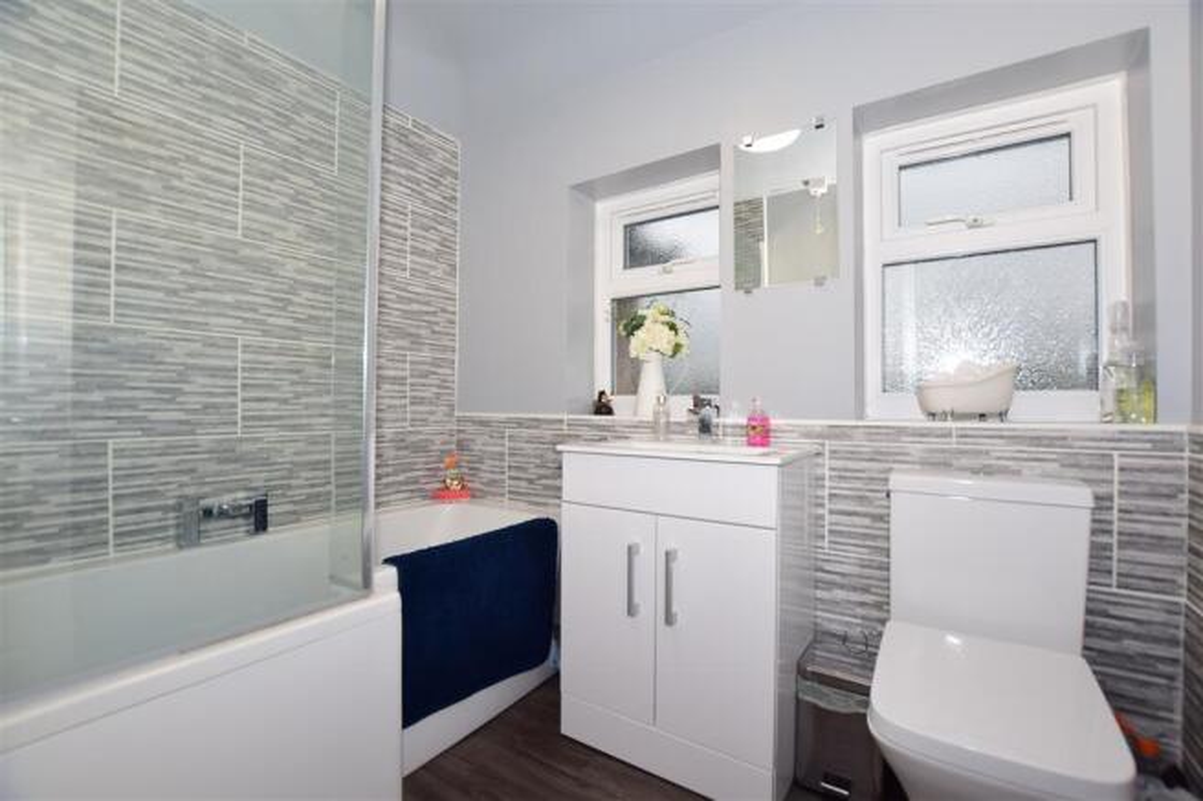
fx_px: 501
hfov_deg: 100.4
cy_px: 400
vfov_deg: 77.3
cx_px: 602
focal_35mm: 15
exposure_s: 1/125
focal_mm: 10
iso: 400
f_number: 5.6
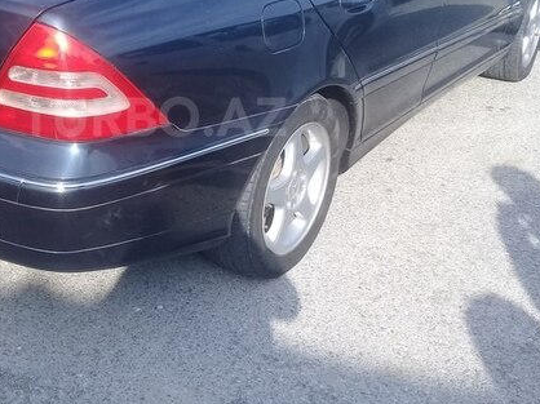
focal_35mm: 49
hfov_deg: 38.2
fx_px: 764
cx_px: 154
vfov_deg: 29.3
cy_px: 117
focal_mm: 3.3
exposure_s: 1/541
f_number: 2.2
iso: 50
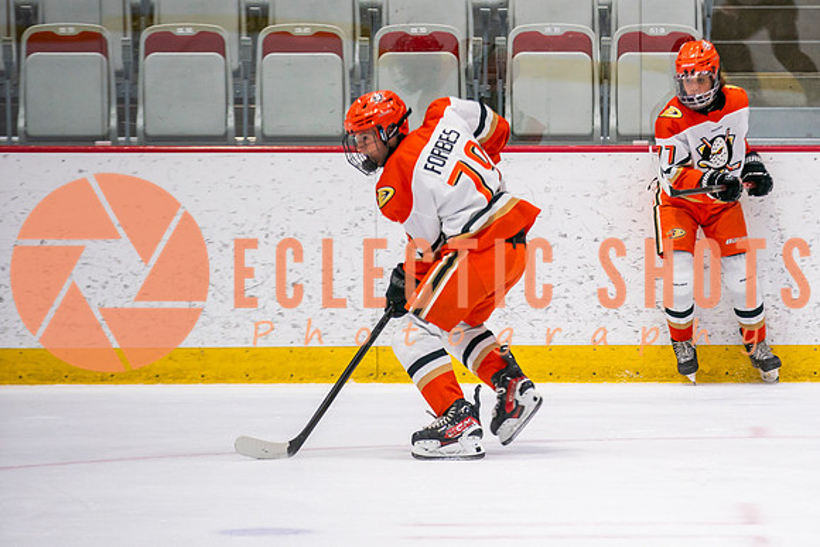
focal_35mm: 290
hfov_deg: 7.1
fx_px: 6603
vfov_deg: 4.7
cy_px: 322
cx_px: 674
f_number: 2.8
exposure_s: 1/640
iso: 800
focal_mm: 175
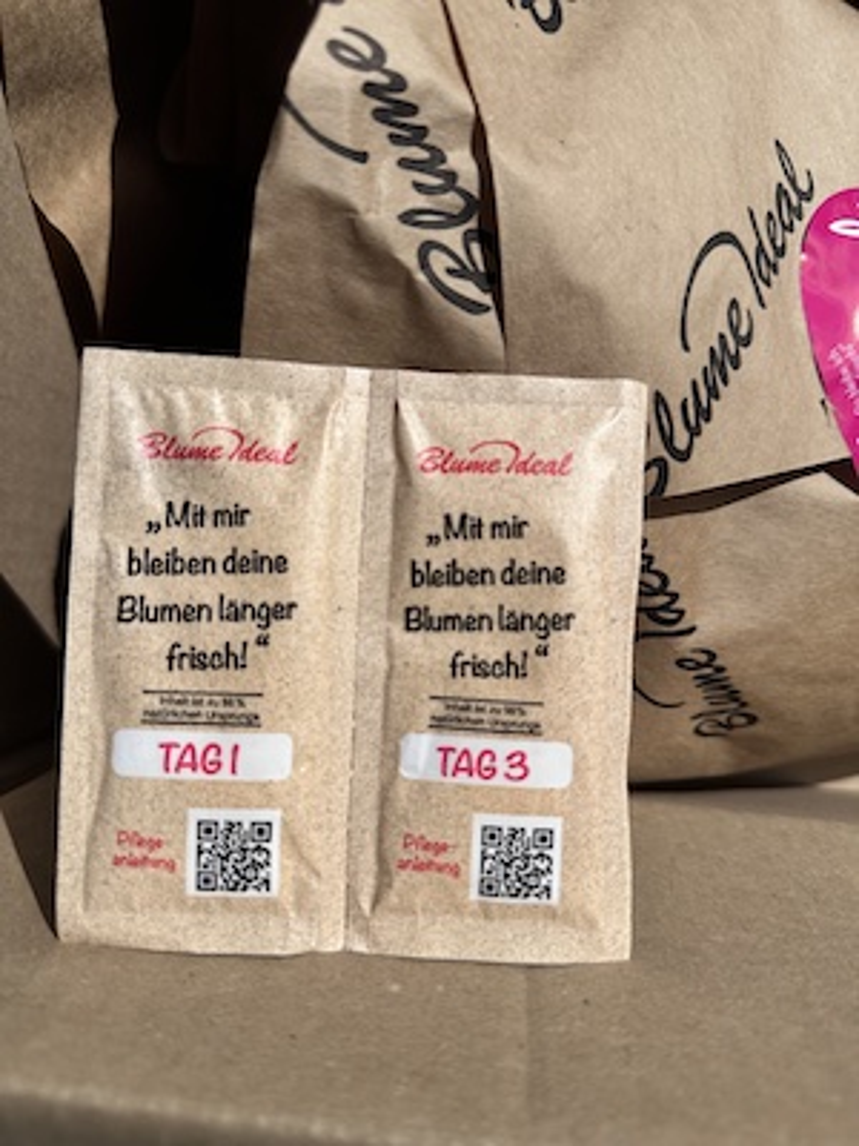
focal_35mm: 24
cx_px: 430
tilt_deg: -65.0
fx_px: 794
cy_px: 573
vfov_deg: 71.6
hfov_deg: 56.8
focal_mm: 6.86
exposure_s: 1/18519
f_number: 1.78
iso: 80
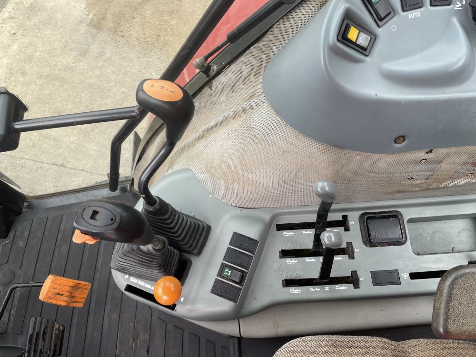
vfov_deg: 53.1
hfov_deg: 67.3
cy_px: 178
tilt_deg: -65.6
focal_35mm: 26
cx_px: 238
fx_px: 358
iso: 32
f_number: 1.6
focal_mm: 4.2
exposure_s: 1/121
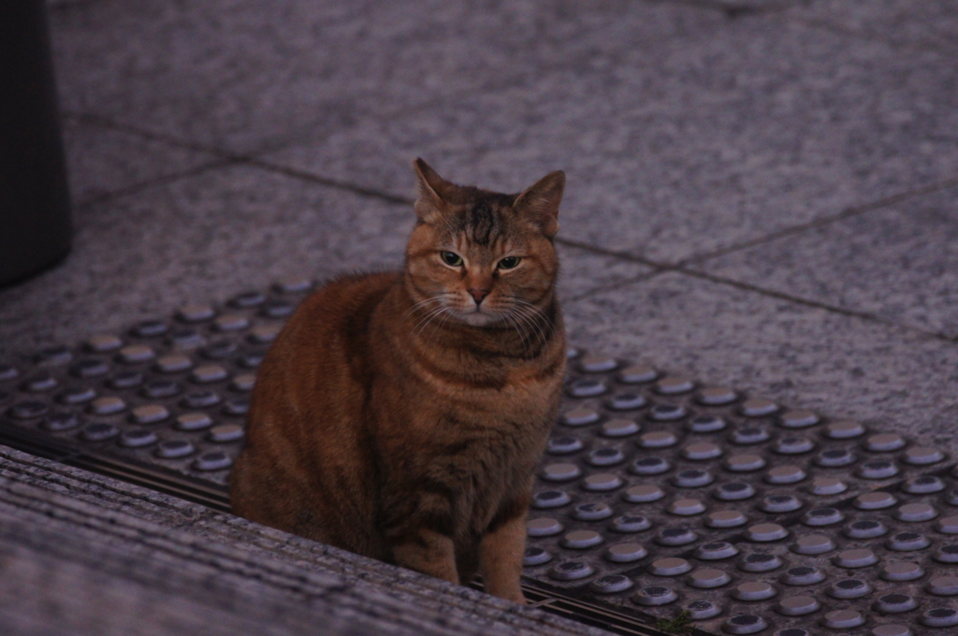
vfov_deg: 4.4
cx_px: 479
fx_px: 8372
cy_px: 318
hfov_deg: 6.5
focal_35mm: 315
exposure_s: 1/30
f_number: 5.6
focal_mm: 210
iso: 1600
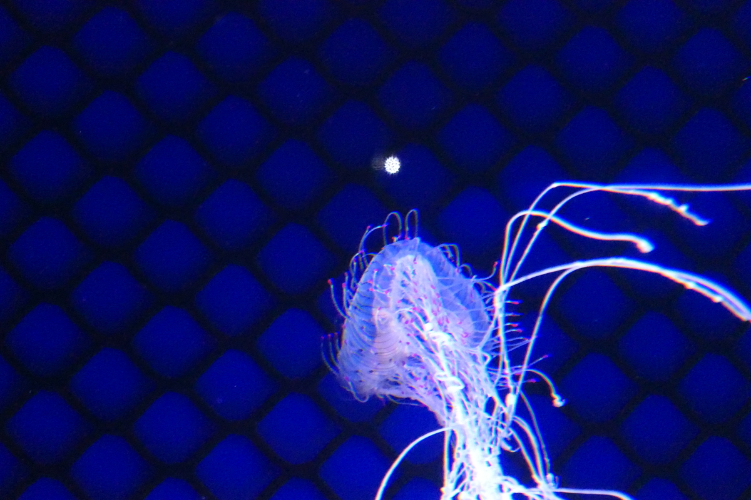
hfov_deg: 21.7
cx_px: 376
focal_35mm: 94
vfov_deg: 14.6
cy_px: 250
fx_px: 1961
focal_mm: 34.6
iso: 10000
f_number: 5.1
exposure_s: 1/200
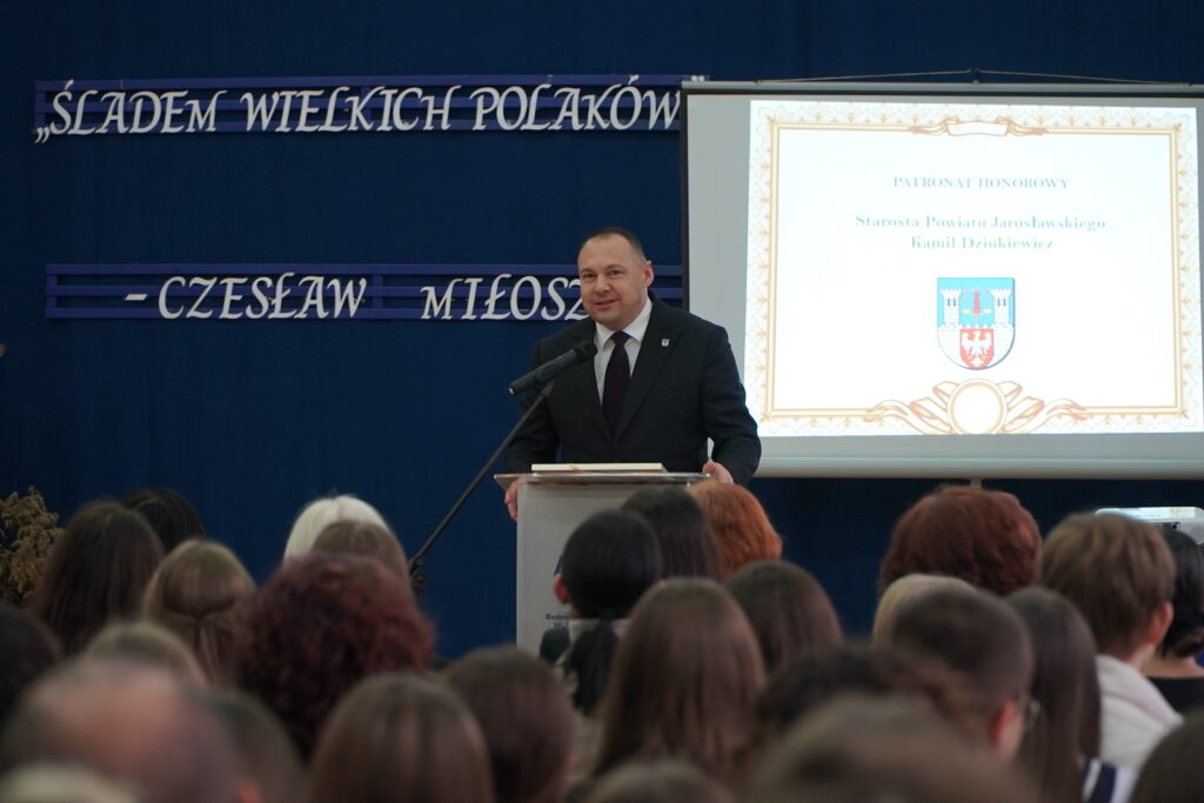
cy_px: 402
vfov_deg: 8.7
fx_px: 5251
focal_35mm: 157
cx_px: 602
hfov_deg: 13.1
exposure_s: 1/160
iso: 1600
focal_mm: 105
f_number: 4
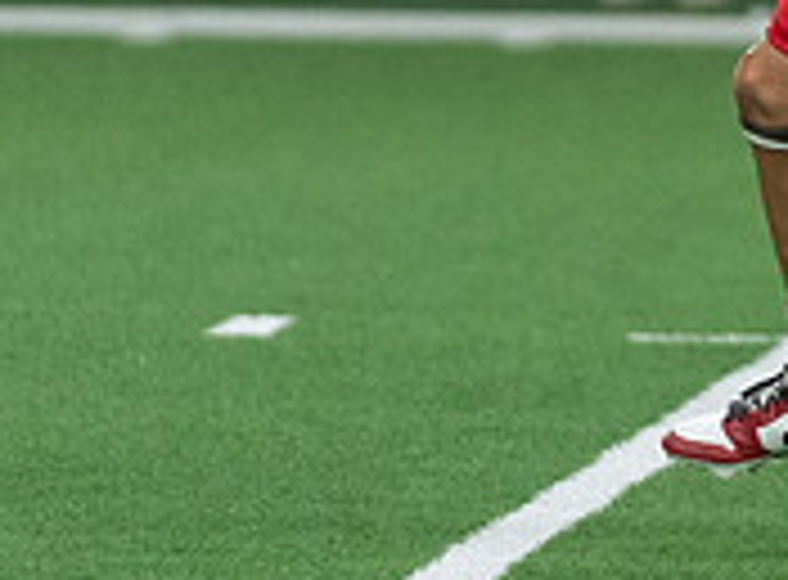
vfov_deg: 1.6
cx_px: 944
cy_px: -108
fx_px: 21312
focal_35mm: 942
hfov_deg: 2.1
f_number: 2.8
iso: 4000
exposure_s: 1/1250
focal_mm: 200
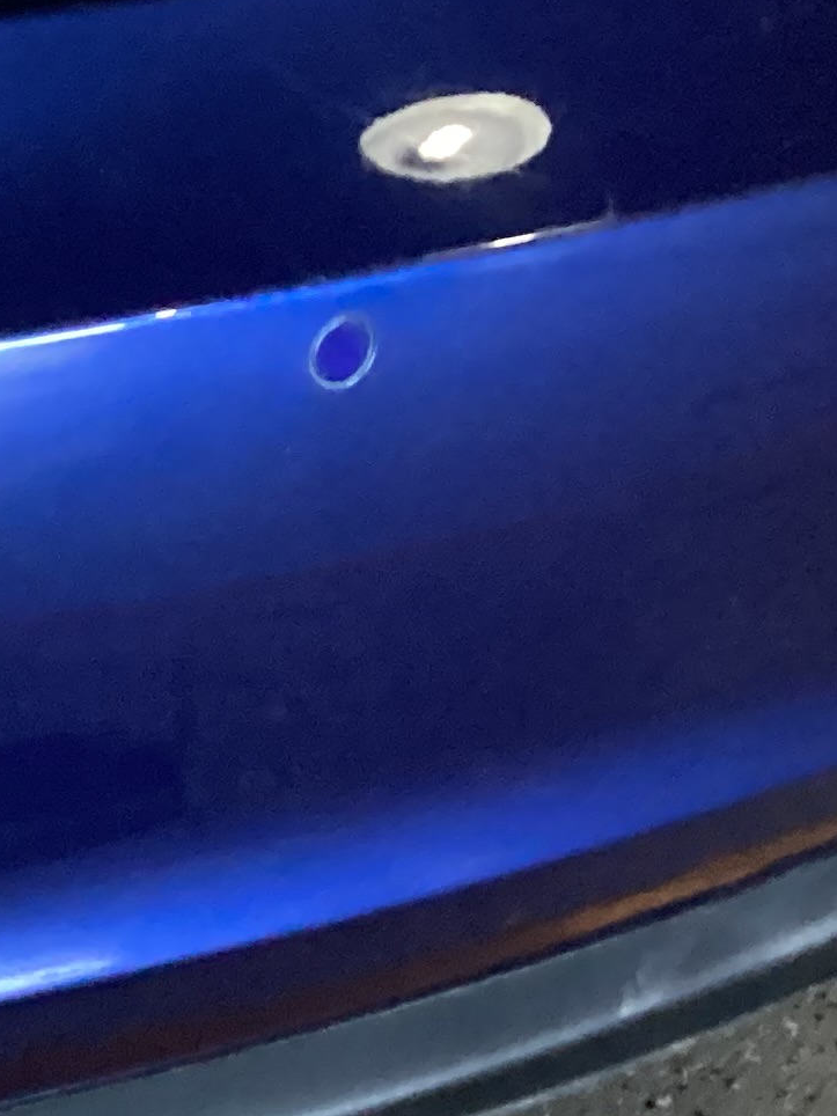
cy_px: 534
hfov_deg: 12.6
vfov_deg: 18.7
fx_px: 3385
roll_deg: +1.3
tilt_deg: -24.7
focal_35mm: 105
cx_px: -754
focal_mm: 3.3
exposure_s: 1/25
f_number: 2.4
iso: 640
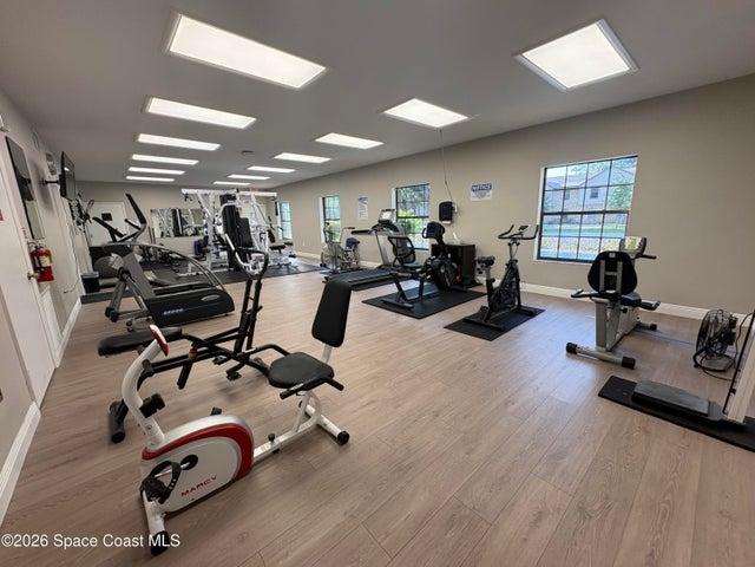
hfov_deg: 102.1
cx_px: 378
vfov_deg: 85.7
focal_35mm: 14
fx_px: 305
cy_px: 284
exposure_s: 1/101
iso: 80
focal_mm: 2.22
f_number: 2.2
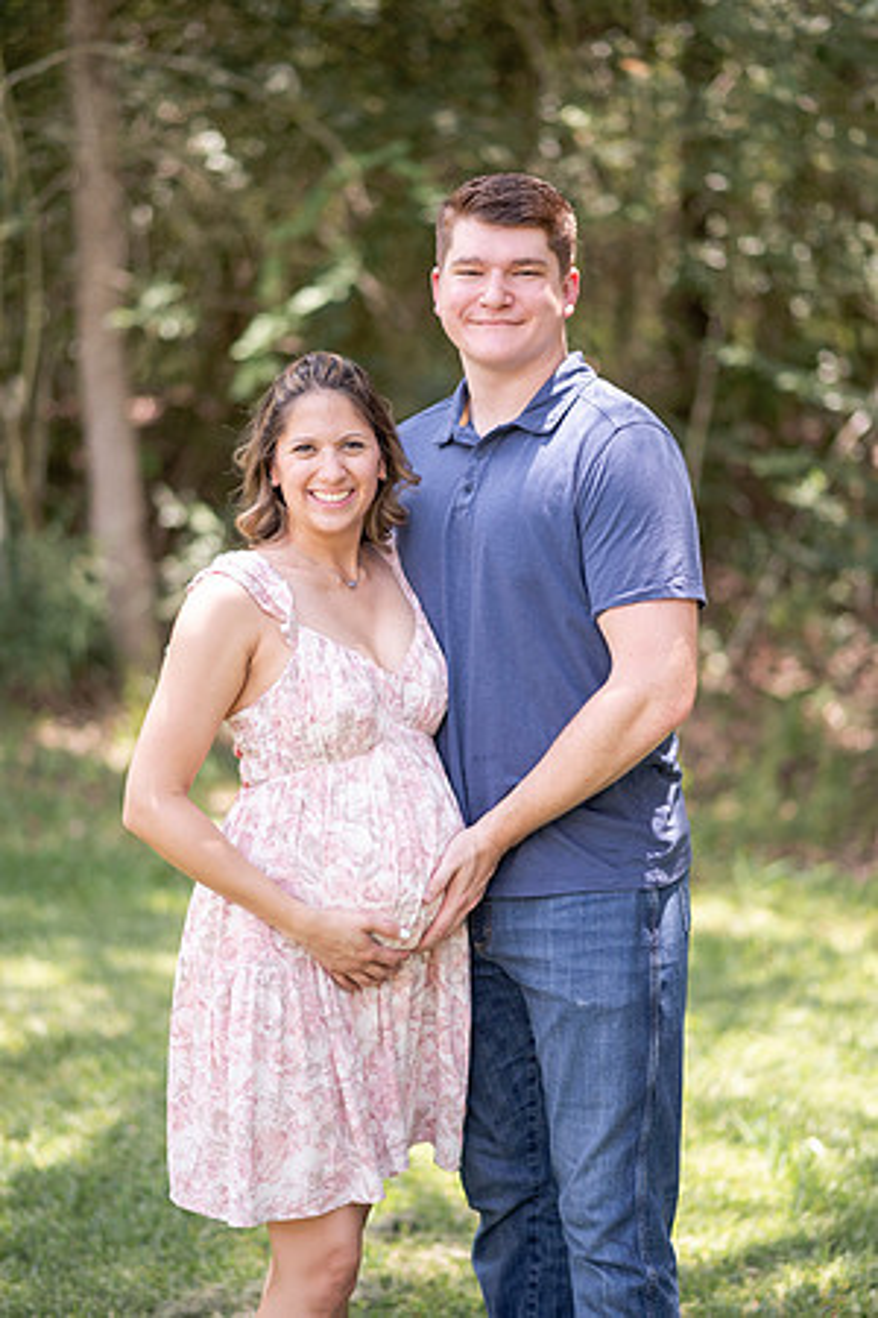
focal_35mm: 85
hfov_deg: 16.1
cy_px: 659
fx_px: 3109
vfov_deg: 23.9
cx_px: 439
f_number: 2
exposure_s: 1/1250
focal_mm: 85
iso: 320
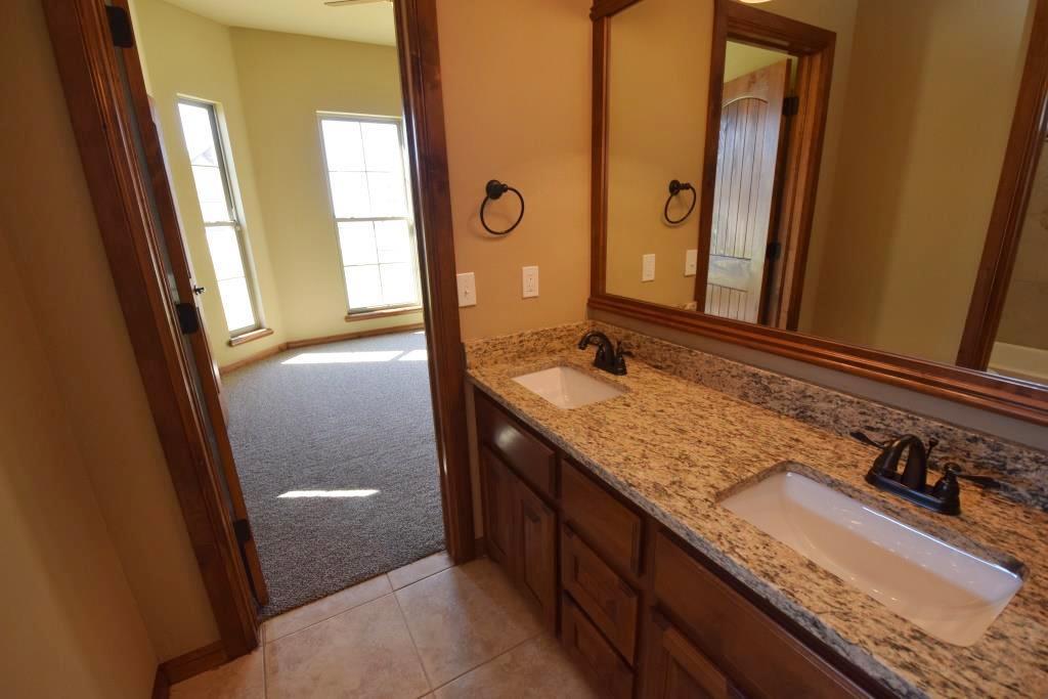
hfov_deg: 100.4
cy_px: 350
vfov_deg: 77.3
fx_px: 437
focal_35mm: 15
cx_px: 524
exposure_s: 1/125
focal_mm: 10
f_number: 5.6
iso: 800
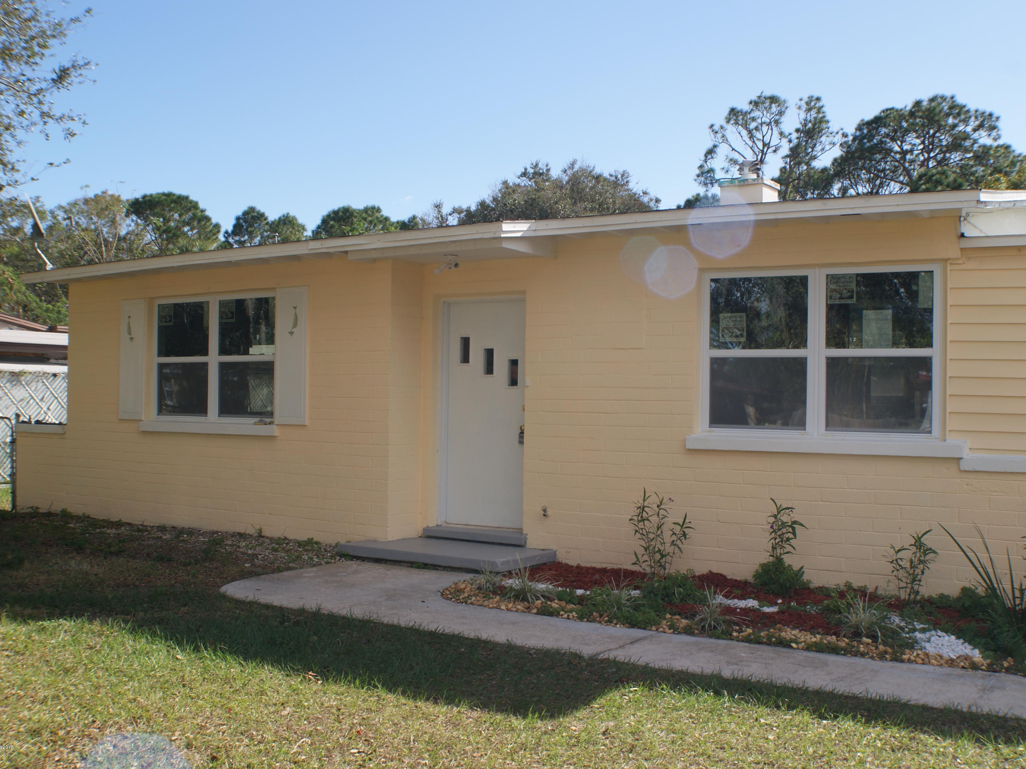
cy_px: 384
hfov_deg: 21.9
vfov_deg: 16.5
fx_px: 2654
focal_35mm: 90
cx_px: 550
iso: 100
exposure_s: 1/125
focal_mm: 55
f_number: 11
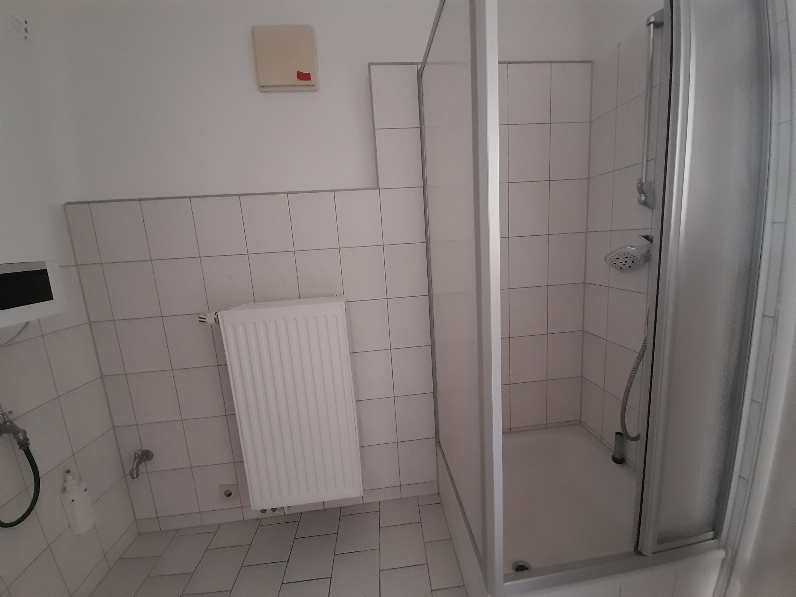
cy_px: 298
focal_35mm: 13
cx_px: 398
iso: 320
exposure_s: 1/24
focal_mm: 1.42
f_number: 2.2
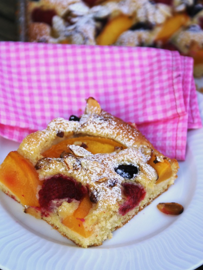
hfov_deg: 13.0
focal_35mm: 114
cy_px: 142
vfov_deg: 17.3
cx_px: 102
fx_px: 891
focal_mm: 70
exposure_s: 1/160
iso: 100
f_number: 5.6
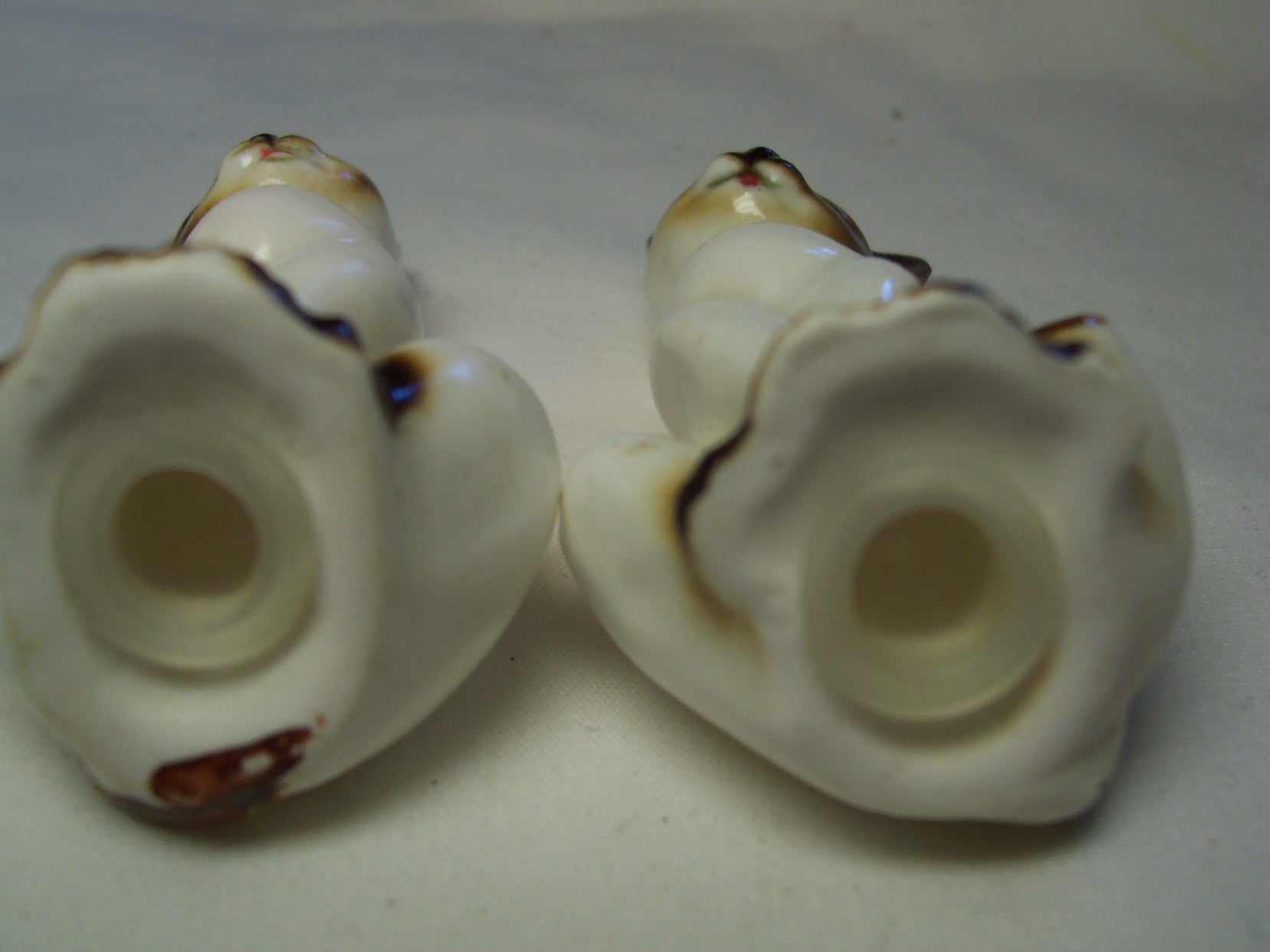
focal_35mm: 37
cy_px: 476
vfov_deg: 38.7
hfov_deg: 50.1
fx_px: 1357
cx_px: 635
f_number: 2.8
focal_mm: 5.6
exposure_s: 1/180
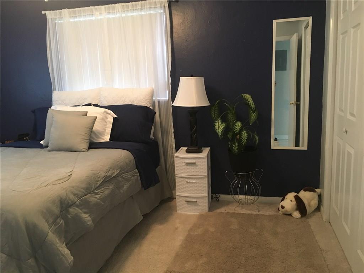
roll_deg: +2.4
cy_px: 136
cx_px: 182
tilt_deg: -8.1
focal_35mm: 29
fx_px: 305
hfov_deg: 61.7
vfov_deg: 48.2
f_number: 2.2
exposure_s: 1/17
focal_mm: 4.15
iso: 200
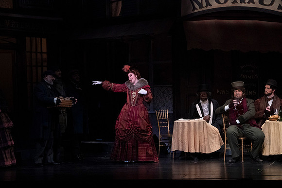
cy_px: 94
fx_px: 1316
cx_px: 141
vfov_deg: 8.2
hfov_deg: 12.2
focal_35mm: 168
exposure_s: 1/400
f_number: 16
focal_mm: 168
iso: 16000
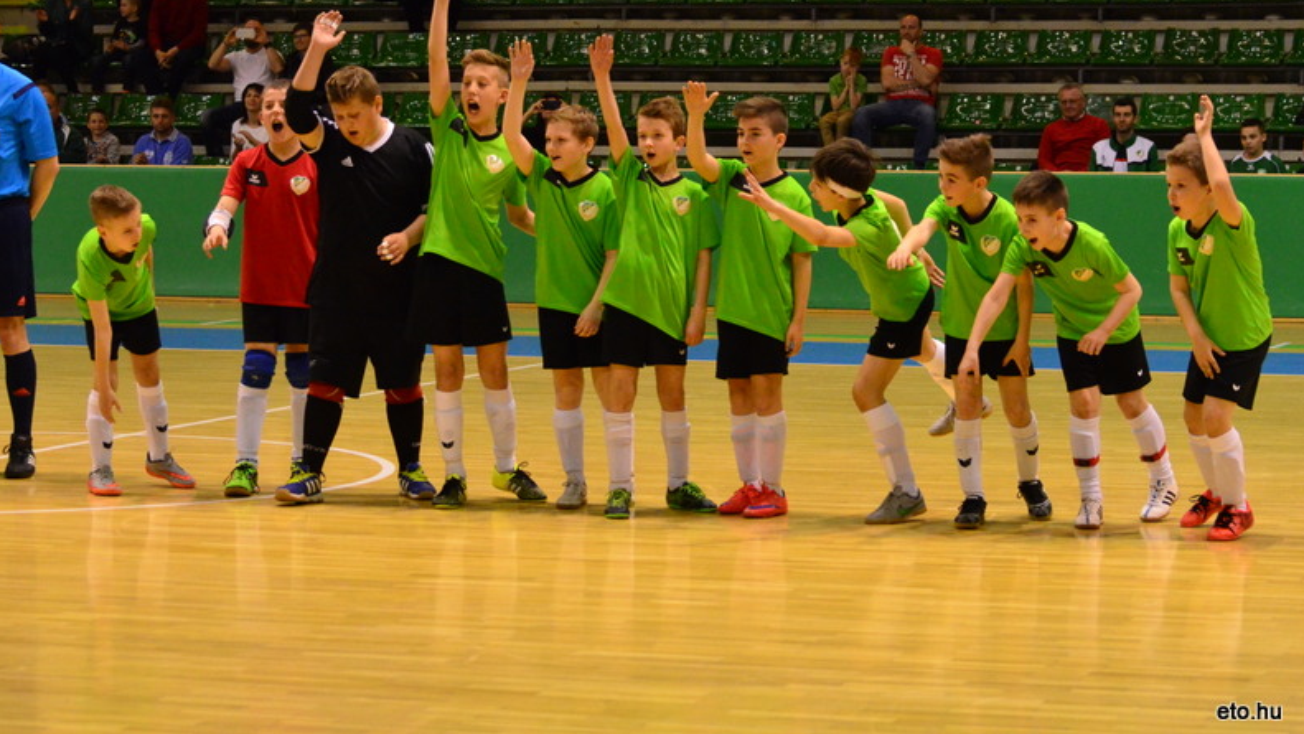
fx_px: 3838
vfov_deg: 10.9
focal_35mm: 111
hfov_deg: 19.3
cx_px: 656
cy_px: 315
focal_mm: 70
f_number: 4.5
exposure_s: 1/400
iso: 4000
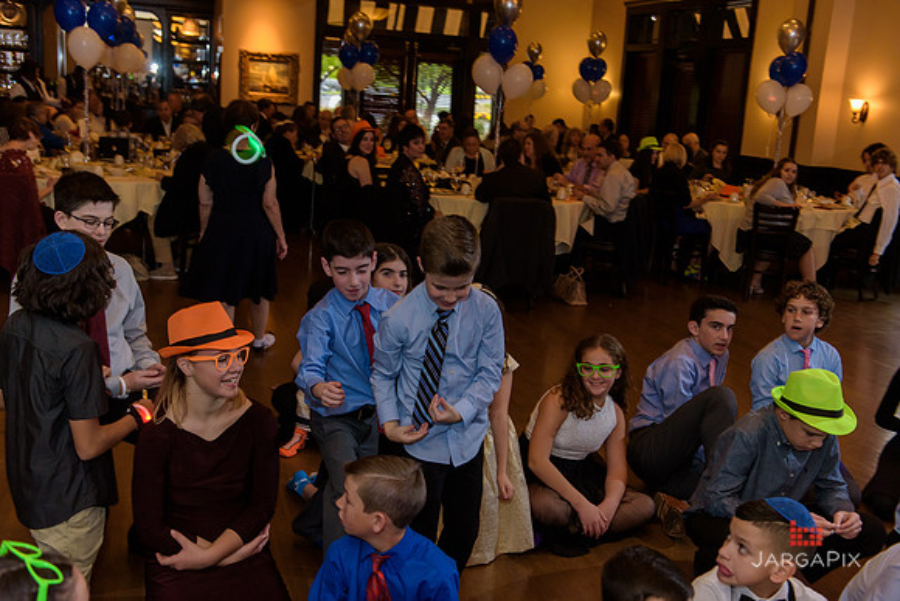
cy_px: 300
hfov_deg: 50.7
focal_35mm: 38
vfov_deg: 35.1
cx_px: 450
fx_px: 950
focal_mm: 38
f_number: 3.2
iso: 1600
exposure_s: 1/125
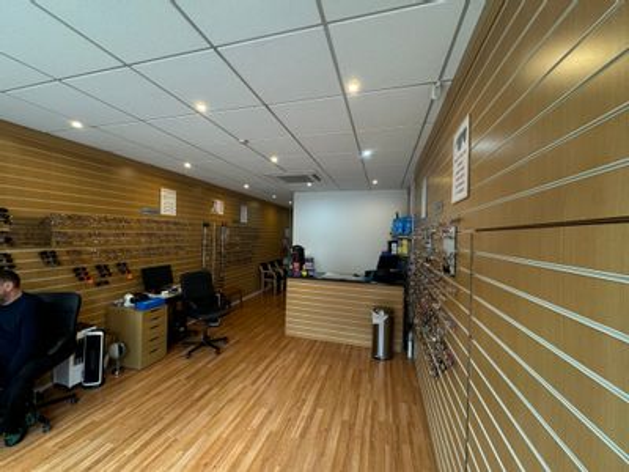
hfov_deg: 102.1
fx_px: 254
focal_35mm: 14
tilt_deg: +0.2
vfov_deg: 85.7
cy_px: 236
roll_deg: -0.1
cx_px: 314
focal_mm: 2.22
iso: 200
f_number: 2.2
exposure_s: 1/100
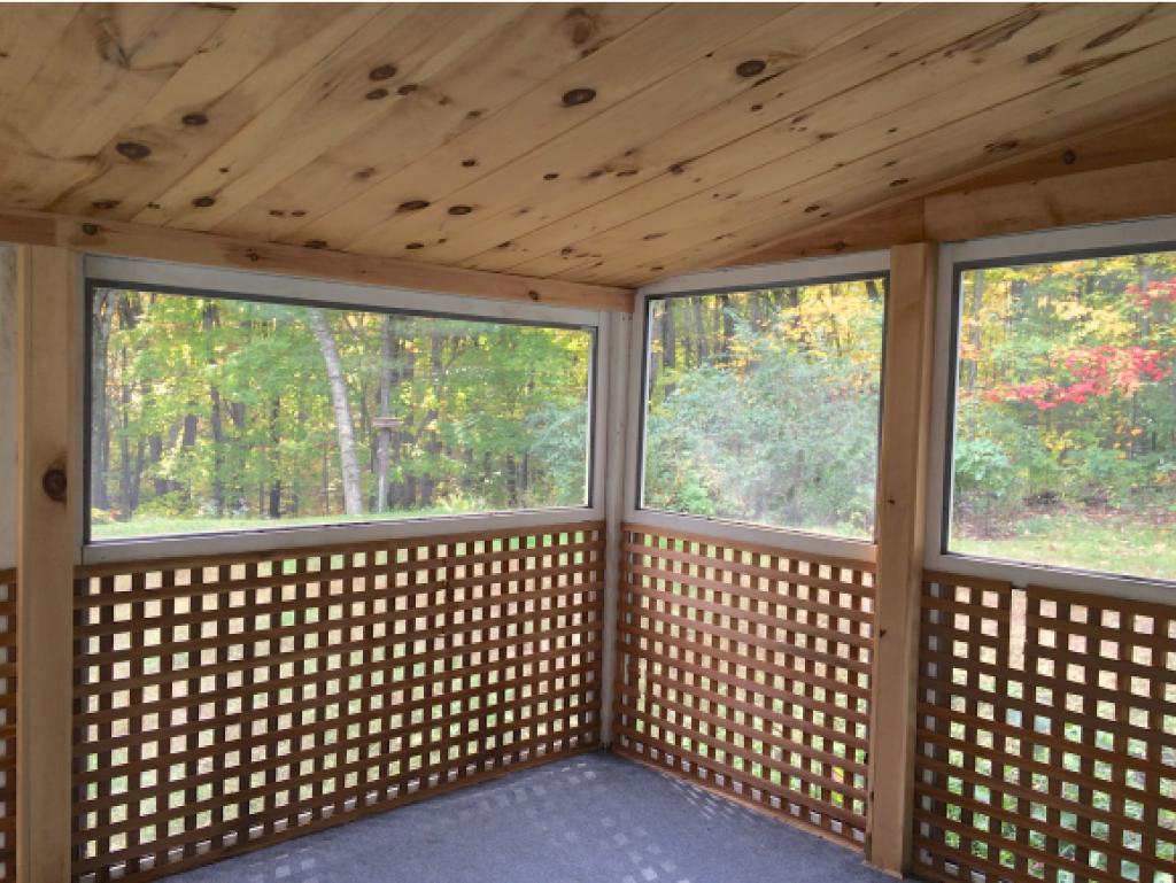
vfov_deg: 48.3
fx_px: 986
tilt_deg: -1.6
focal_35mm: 29
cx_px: 588
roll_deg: -1.0
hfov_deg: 61.6
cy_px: 442
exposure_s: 1/60
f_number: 2.2
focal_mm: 4.15
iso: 50
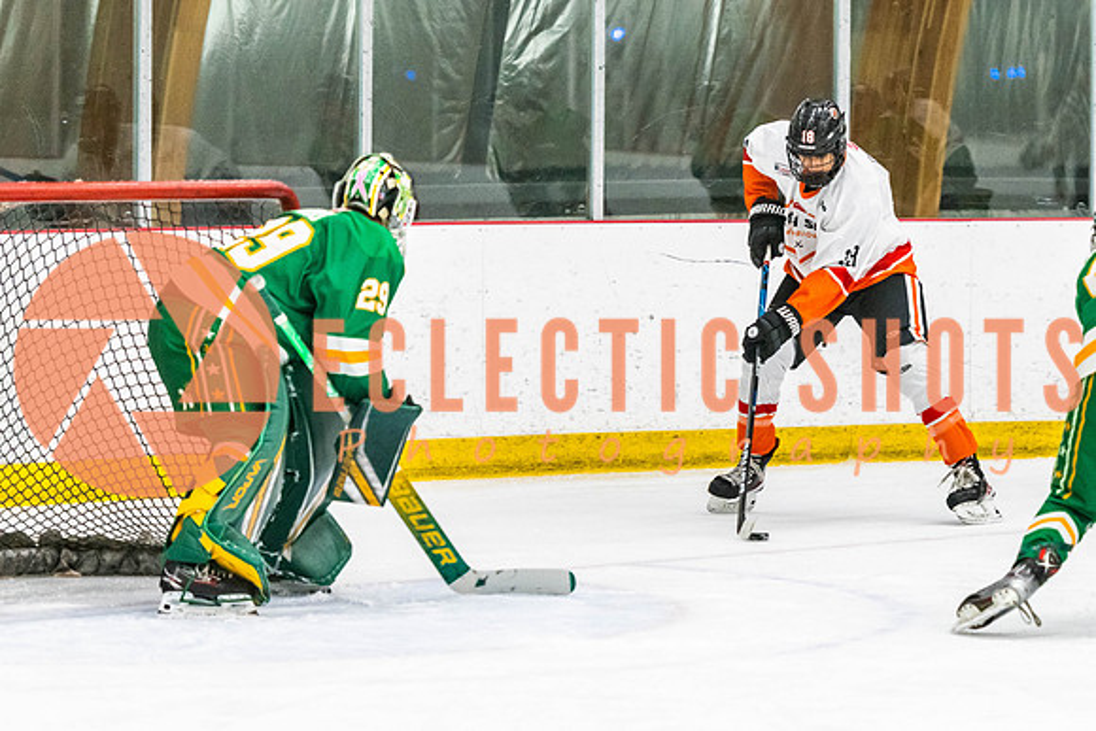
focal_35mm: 204
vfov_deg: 6.7
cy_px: 366
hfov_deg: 10.1
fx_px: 6214
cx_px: 795
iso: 1800
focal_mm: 122
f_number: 2.8
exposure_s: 1/640
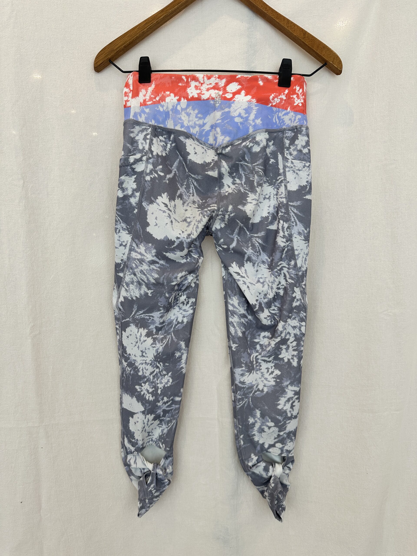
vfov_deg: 71.6
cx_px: 208
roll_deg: -2.4
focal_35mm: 24
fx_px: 385
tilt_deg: -5.8
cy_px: 278
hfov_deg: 56.8
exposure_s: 1/136
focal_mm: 6.86
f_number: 1.78
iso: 64
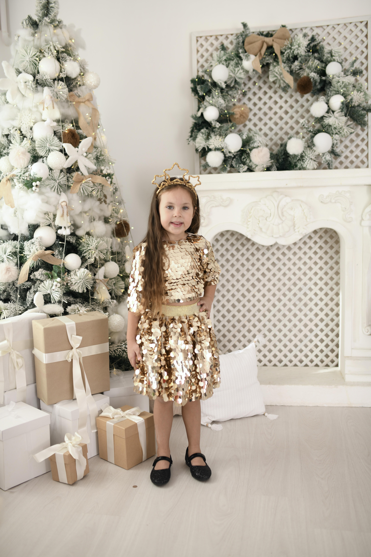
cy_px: 278
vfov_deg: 54.4
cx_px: 186
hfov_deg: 37.9
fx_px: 541
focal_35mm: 35
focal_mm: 35
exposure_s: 1/250
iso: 125
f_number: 2
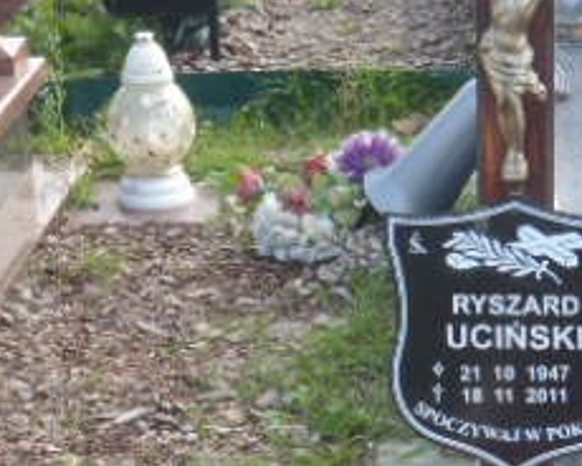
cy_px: 377
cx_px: 372
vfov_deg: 11.6
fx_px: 2291
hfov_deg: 14.5
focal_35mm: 133
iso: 64
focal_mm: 8.89
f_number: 4.4
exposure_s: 1/100
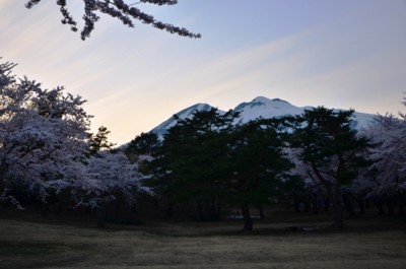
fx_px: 506
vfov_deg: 29.7
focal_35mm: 45
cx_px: 203
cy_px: 134
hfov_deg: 43.7
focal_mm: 30
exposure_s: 1/125
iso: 100
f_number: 5.6
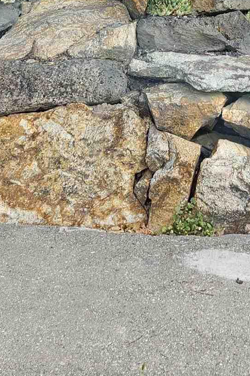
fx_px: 938
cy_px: -116
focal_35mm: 90
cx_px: 232
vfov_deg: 20.6
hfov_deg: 15.0
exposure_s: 1/180
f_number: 1.8
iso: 25
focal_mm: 5.54
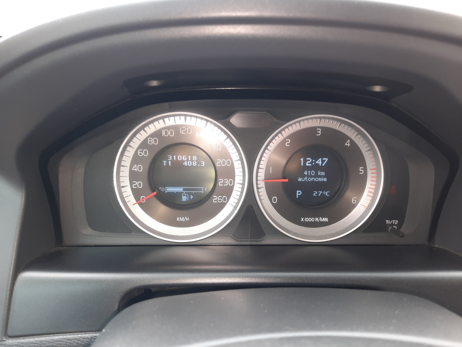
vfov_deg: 54.9
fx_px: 334
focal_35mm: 25
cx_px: 231
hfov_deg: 69.4
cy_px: 174
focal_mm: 4.6
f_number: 2
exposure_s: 1/50
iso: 100
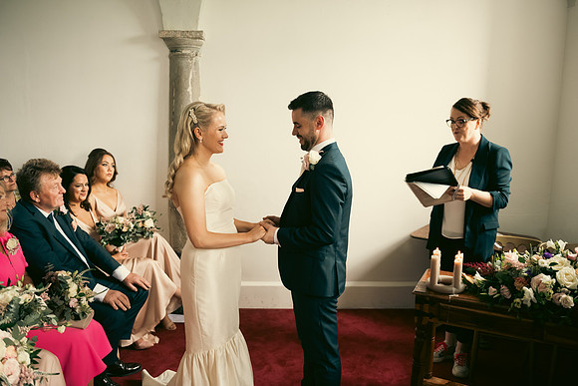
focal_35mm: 31
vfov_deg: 42.3
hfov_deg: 60.3
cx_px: 289
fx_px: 498
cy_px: 193
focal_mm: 31
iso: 800
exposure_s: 1/160
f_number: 3.5
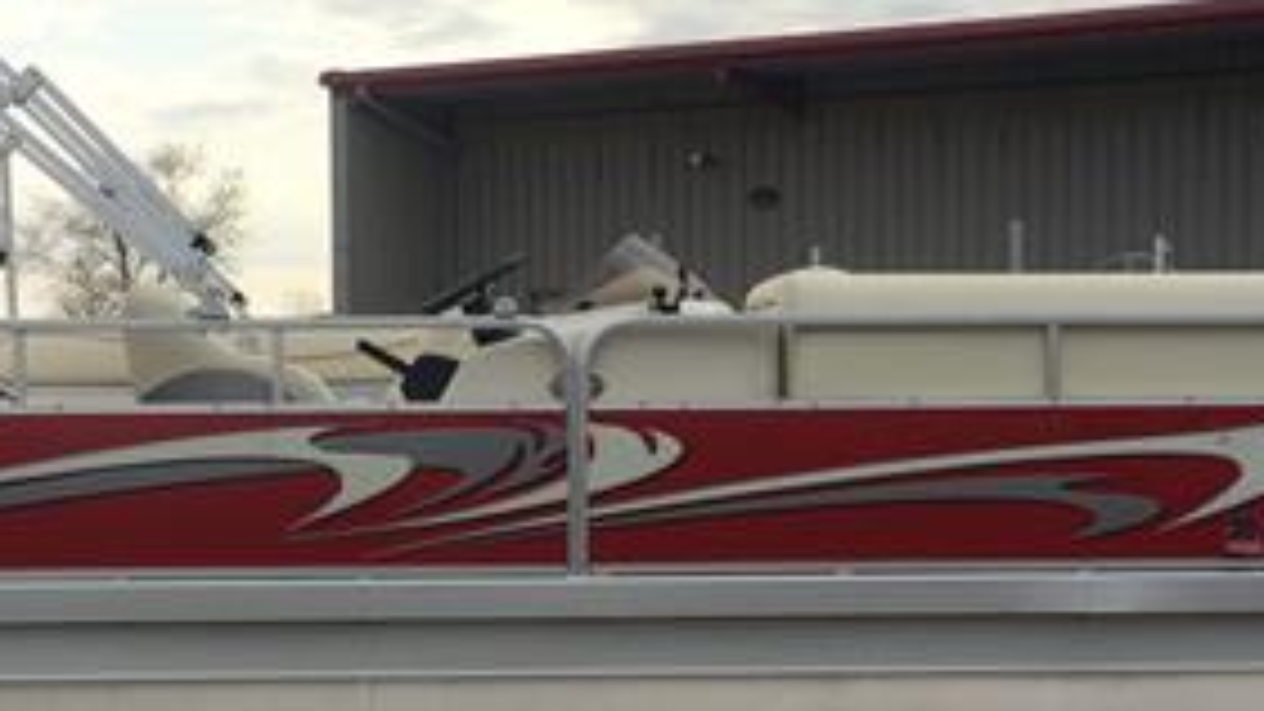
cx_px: 423
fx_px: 2413
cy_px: 468
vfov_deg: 16.7
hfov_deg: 29.2
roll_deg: +2.0
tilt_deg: -3.9
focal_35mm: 72
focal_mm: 4.15
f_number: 2.2
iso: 32
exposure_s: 1/1642
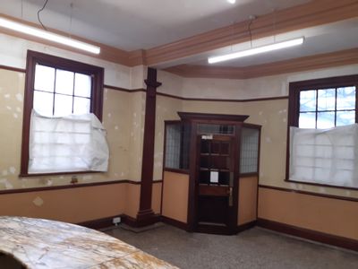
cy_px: 134
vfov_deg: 53.1
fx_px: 269
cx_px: 179
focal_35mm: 26
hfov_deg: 67.3
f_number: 1.7
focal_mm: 3.92
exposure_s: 1/50
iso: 100
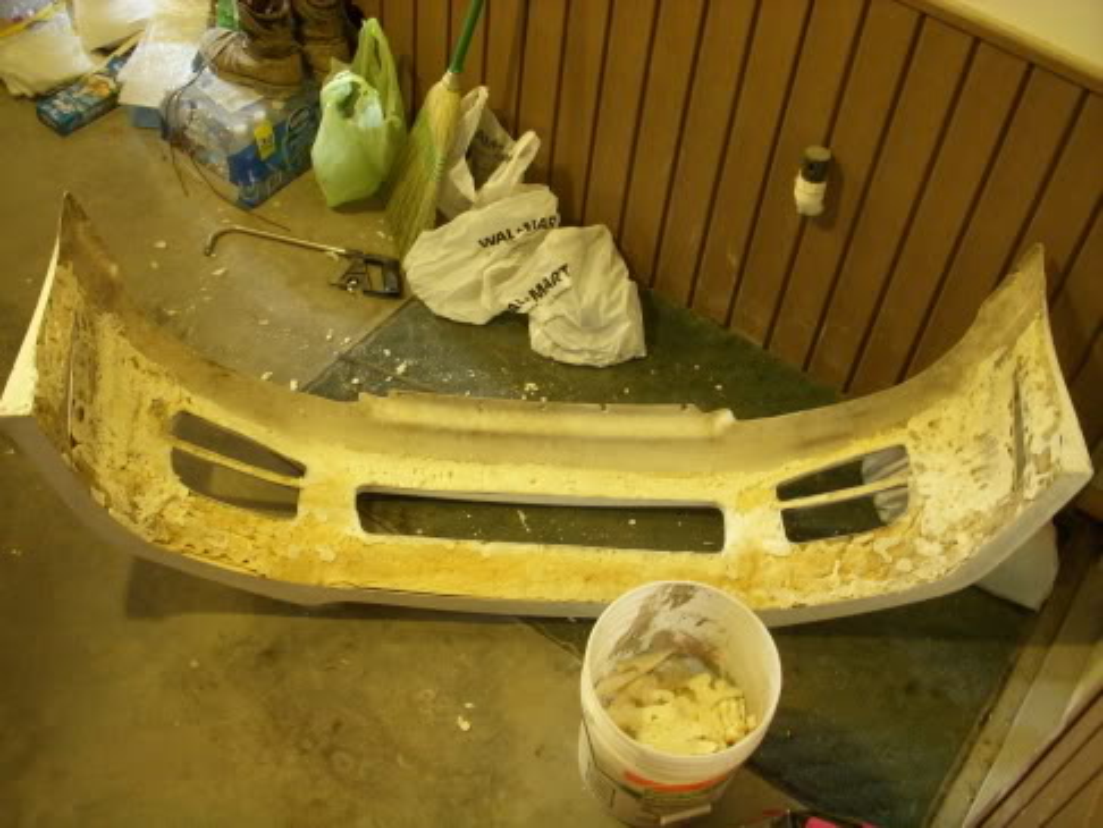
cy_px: 414
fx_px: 1211
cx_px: 552
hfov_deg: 49.0
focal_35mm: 38
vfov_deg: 37.8
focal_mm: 6.3
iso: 400
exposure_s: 1/6
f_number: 3.3
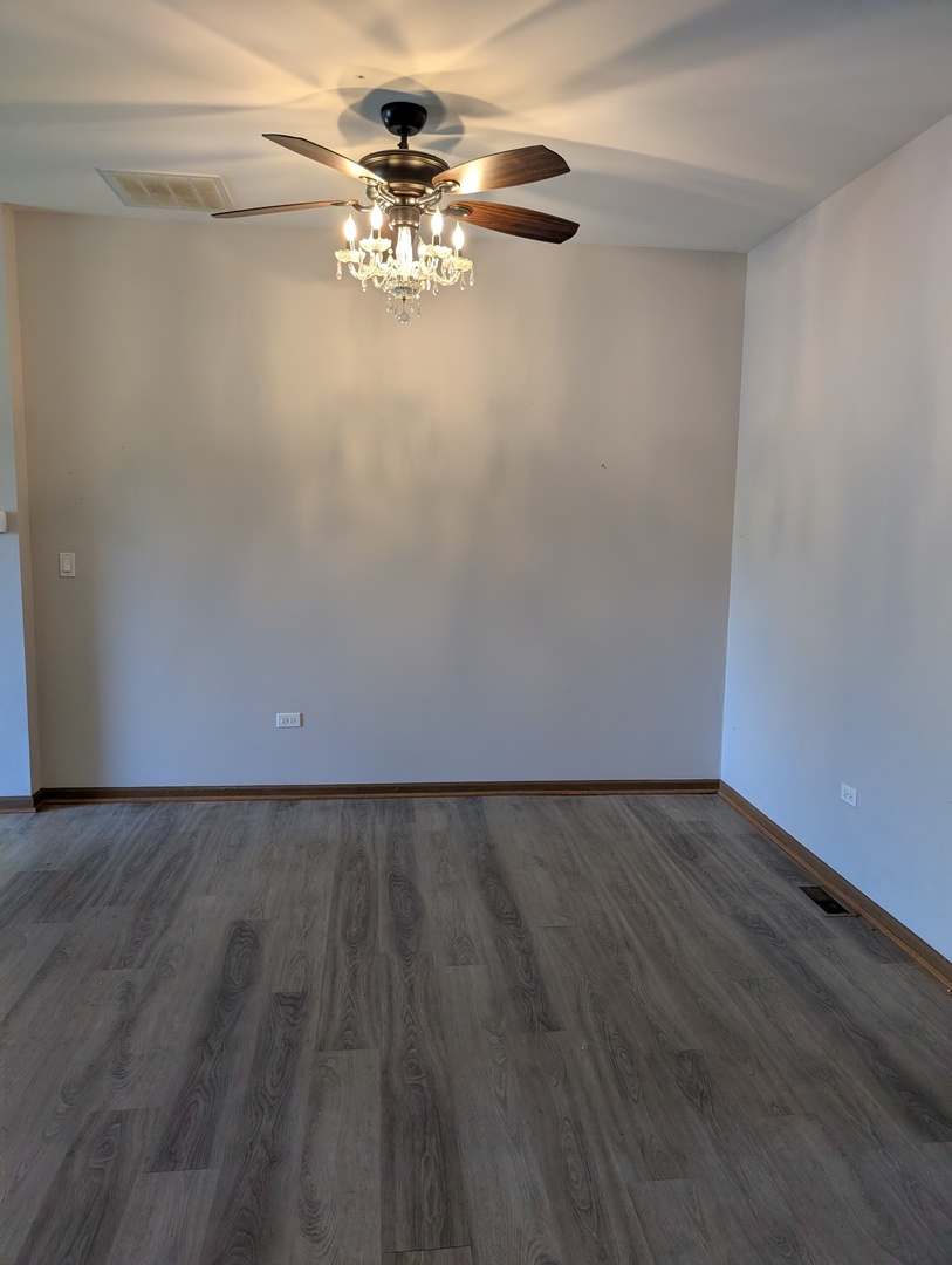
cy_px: 632
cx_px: 476
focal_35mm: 24
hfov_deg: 56.9
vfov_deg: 71.5
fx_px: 878
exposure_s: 1/120
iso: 183
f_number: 1.68
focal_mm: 6.9
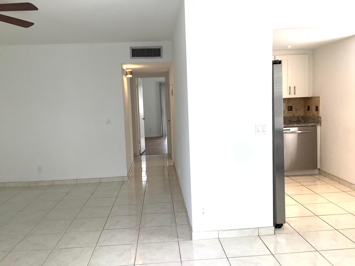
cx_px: 178
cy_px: 133
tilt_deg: -6.1
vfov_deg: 45.4
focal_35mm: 31
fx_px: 318
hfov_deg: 58.4
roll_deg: +0.4
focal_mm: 3.3
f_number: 2.4
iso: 40
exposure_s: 1/120
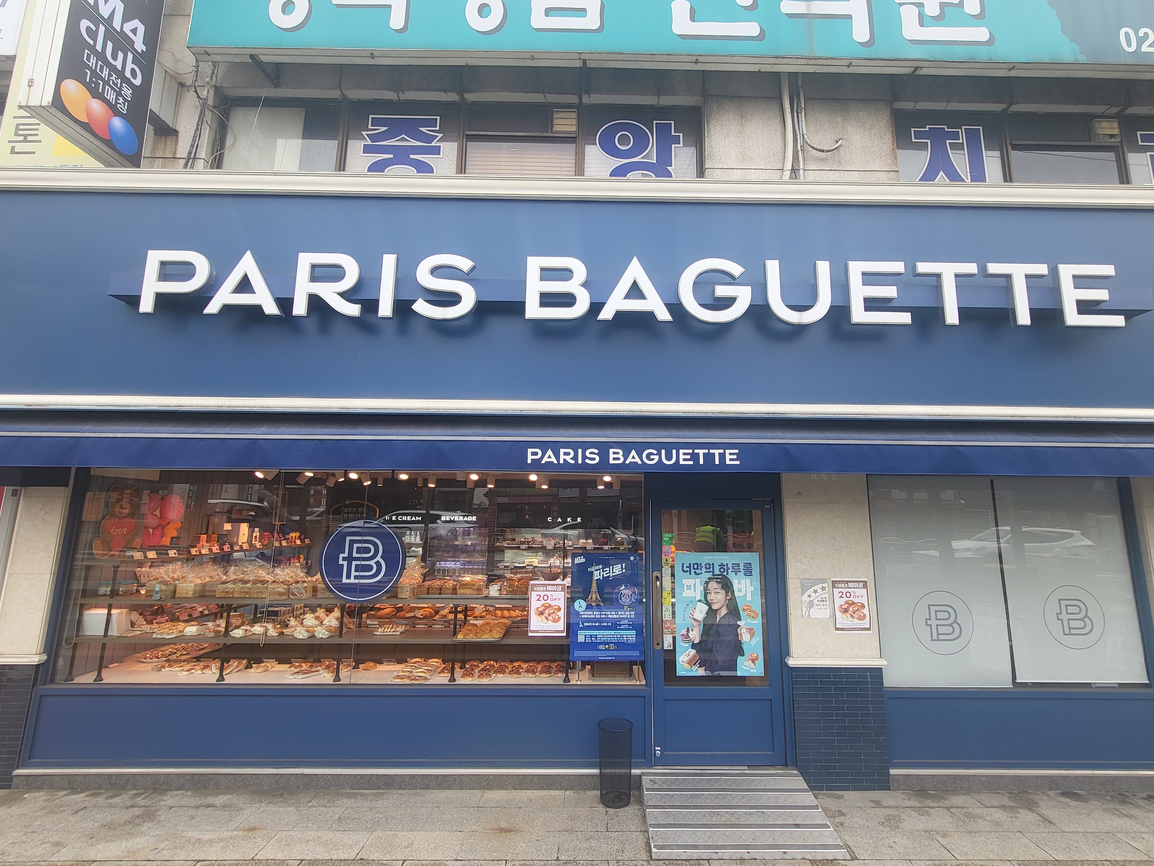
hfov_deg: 94.5
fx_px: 533
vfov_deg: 78.0
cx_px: 598
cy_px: 405
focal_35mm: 16
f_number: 2.2
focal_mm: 1.74
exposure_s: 1/189
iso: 32
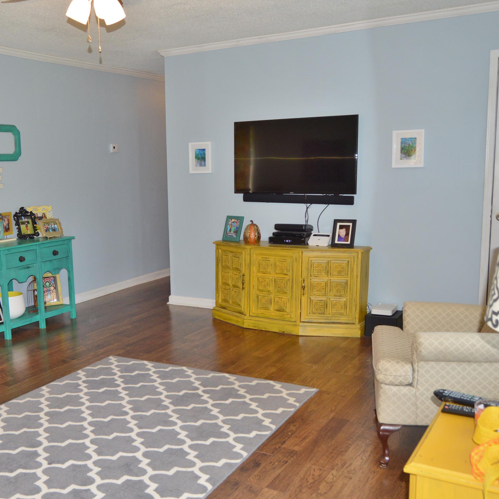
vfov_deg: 44.9
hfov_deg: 44.2
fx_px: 603
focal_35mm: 37
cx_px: 159
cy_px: 259
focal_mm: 18
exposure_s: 1/60
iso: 400
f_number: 4
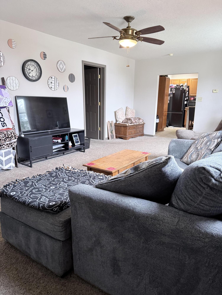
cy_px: 148
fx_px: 205
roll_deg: -0.1
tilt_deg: -13.5
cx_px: 111
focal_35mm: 24
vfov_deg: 71.6
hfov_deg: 56.8
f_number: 1.78
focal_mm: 6.76
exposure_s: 1/60
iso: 500
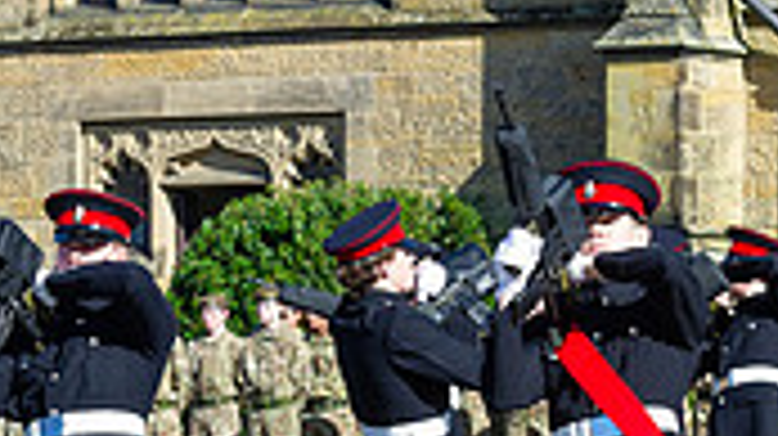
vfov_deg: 4.6
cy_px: 486
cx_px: 509
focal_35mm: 260
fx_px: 5360
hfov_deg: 8.3
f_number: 8
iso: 320
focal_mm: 70
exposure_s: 1/400
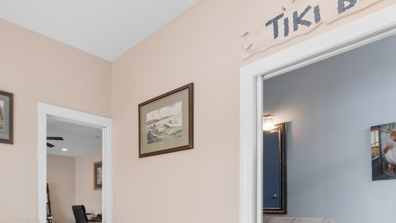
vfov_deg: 43.6
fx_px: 252
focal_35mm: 24
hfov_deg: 71.8
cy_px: 200
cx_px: 106
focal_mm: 10
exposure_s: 1/3
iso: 100
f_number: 4.5
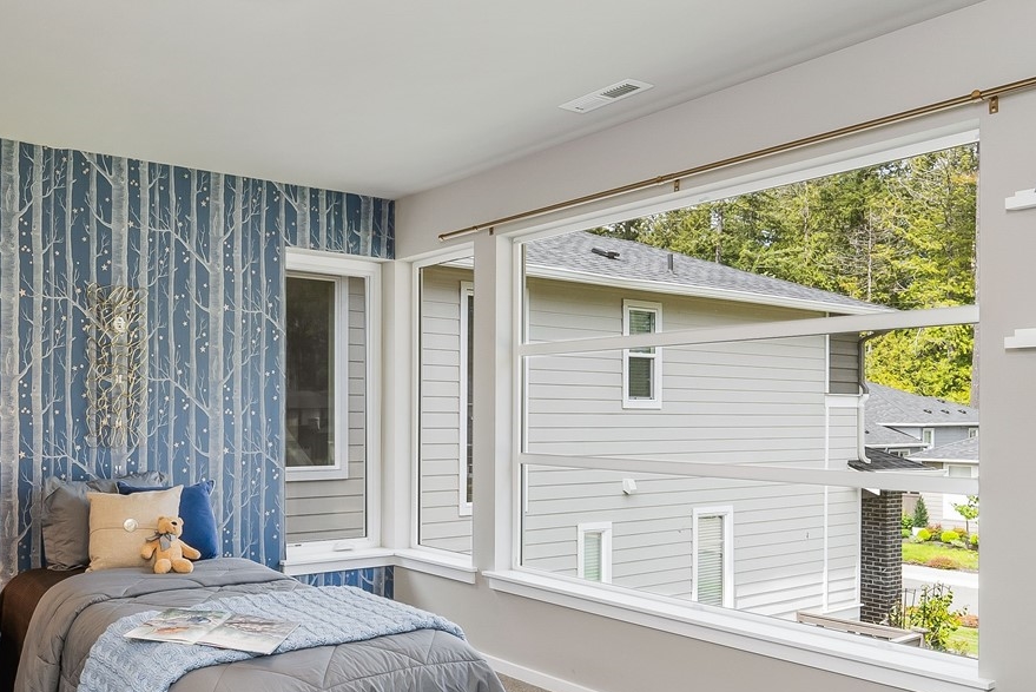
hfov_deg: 61.0
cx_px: 187
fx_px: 777
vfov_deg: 47.6
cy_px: 422
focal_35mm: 27
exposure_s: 1/15
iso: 400
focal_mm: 14
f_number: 9
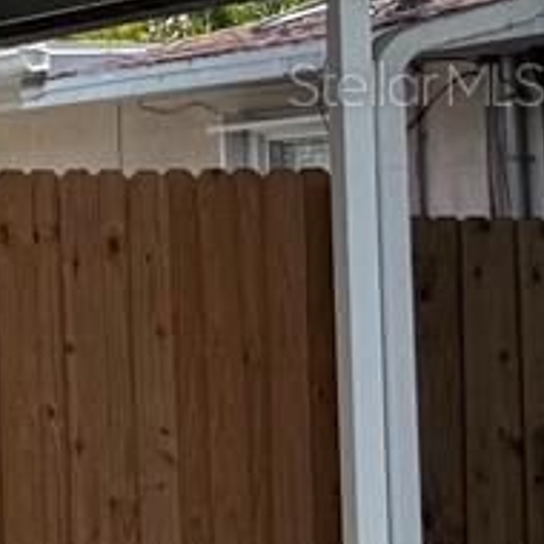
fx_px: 3183
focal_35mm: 179
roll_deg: -0.1
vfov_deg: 9.7
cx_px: -1732
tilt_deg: +4.0
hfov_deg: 7.0
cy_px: 83
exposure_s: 1/3759
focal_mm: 6.76
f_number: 1.78
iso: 100
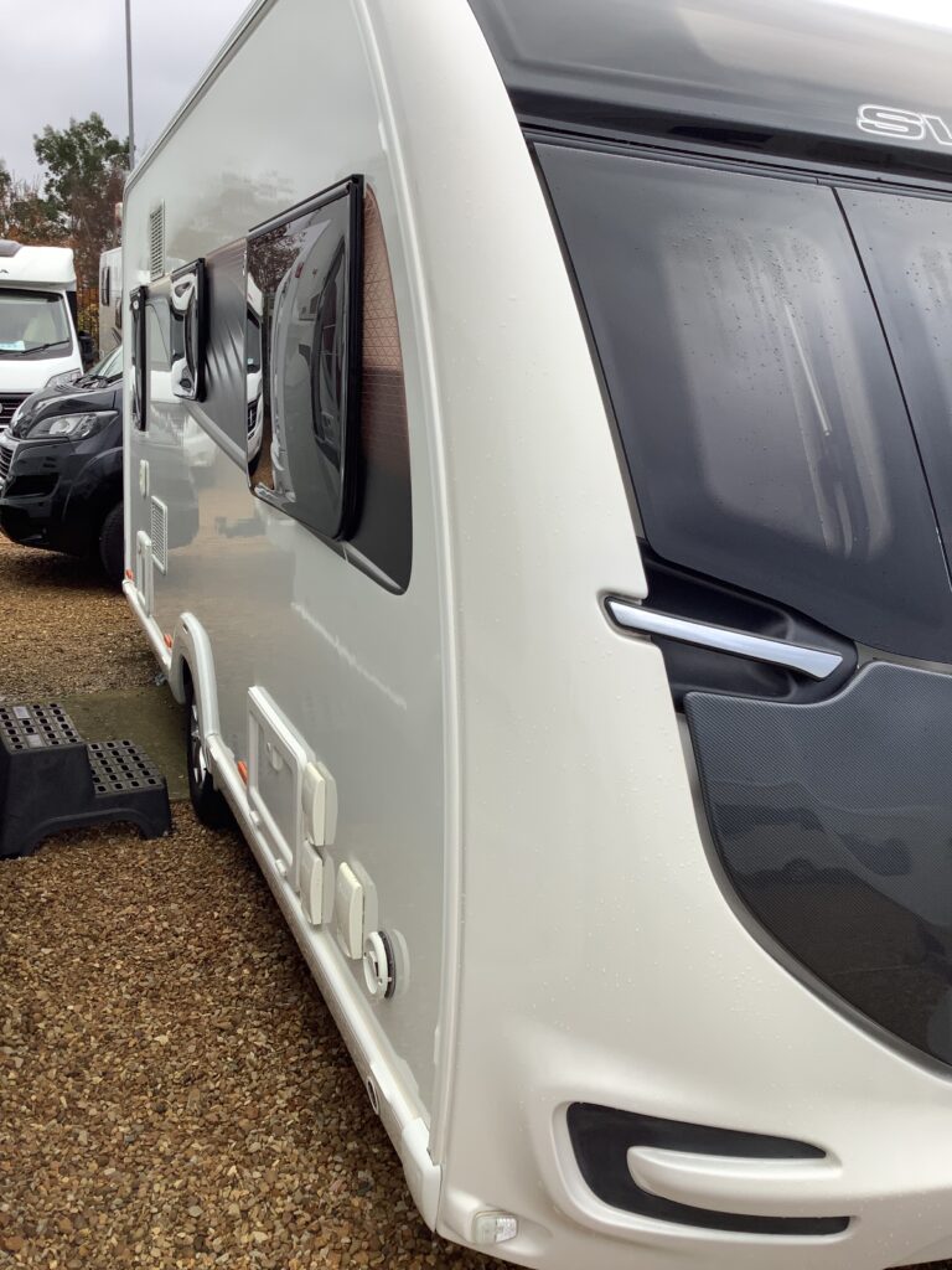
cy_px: 635
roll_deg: -3.8
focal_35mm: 31
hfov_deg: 45.4
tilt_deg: -12.7
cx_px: 476
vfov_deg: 58.4
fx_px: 1137
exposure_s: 1/120
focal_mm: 3.3
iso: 25
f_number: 2.4
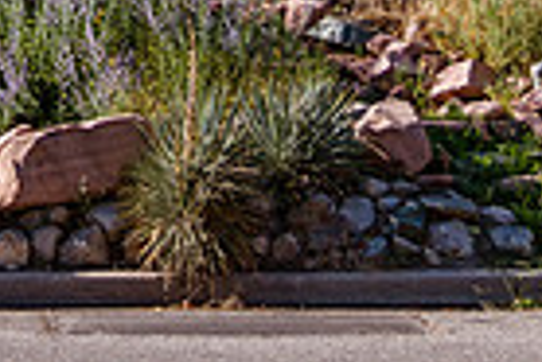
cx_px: -195
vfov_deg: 7.8
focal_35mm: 167
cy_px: -383
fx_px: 2517
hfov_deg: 11.9
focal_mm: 40
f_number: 4
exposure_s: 1/1600
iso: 200
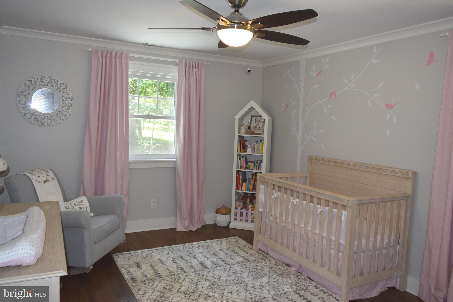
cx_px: 226
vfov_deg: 47.9
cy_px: 151
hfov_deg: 67.4
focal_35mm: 27
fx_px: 340
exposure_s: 1/100
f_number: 5
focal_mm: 18
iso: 800
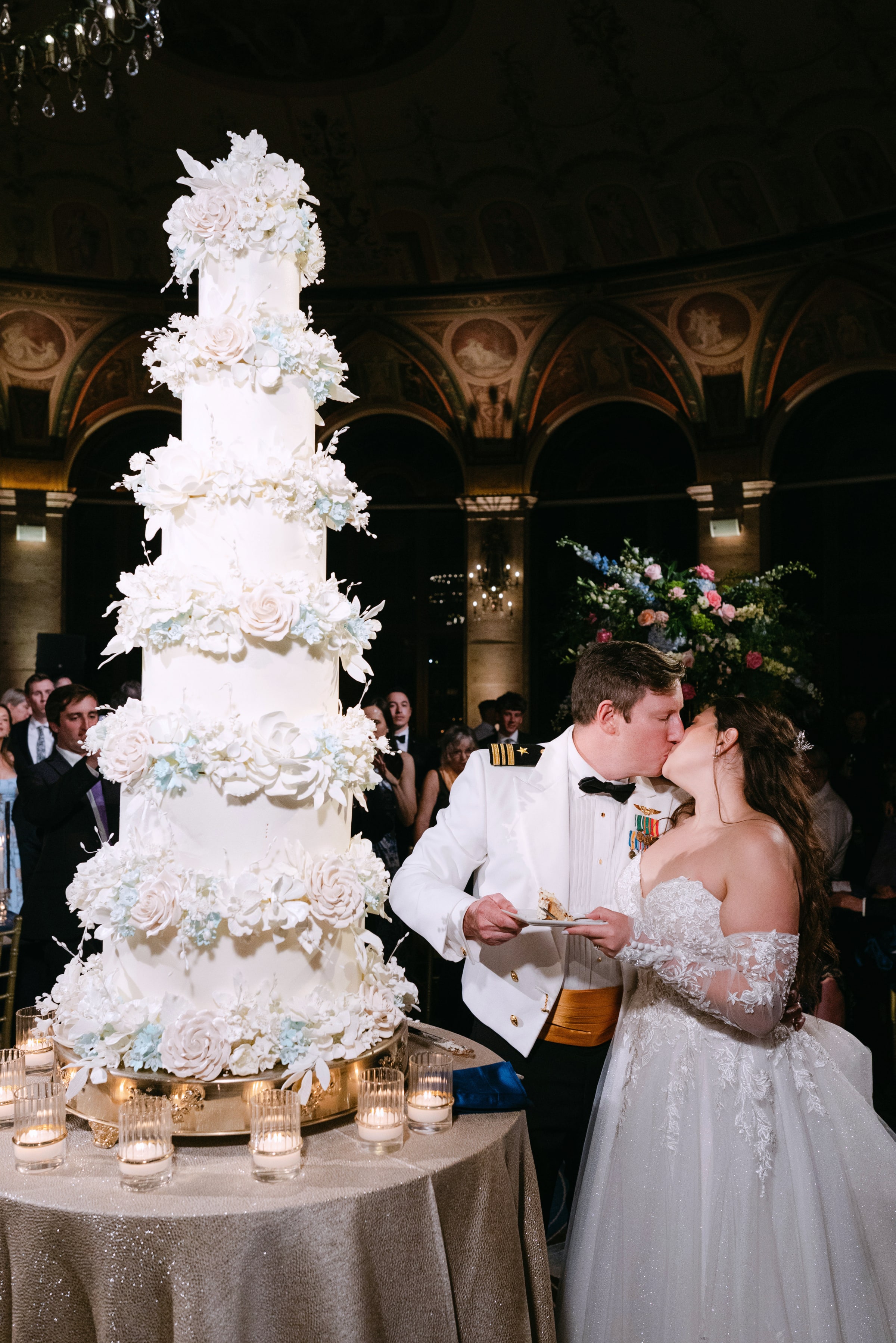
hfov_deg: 43.6
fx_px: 1120
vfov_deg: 61.9
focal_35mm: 30
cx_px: 448
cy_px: 672
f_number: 2.8
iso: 1000
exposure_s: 1/250
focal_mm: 20
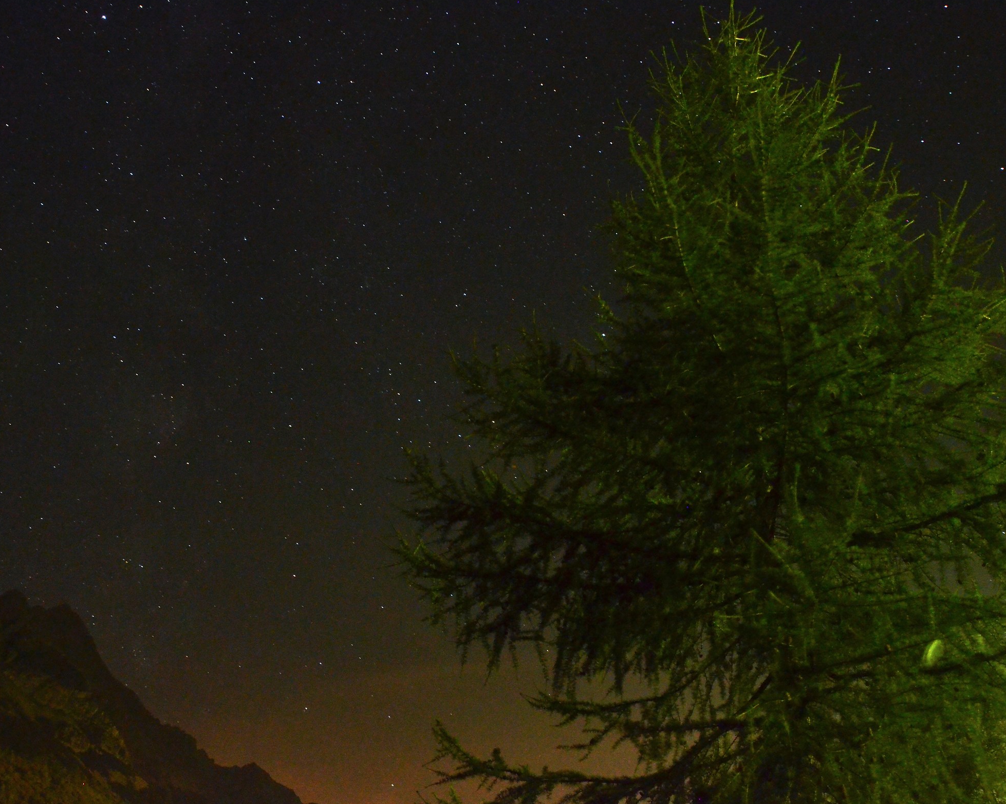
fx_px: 923
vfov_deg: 47.1
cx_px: 415
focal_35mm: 31
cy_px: 403
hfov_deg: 56.8
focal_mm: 18
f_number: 8
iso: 3200
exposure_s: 20
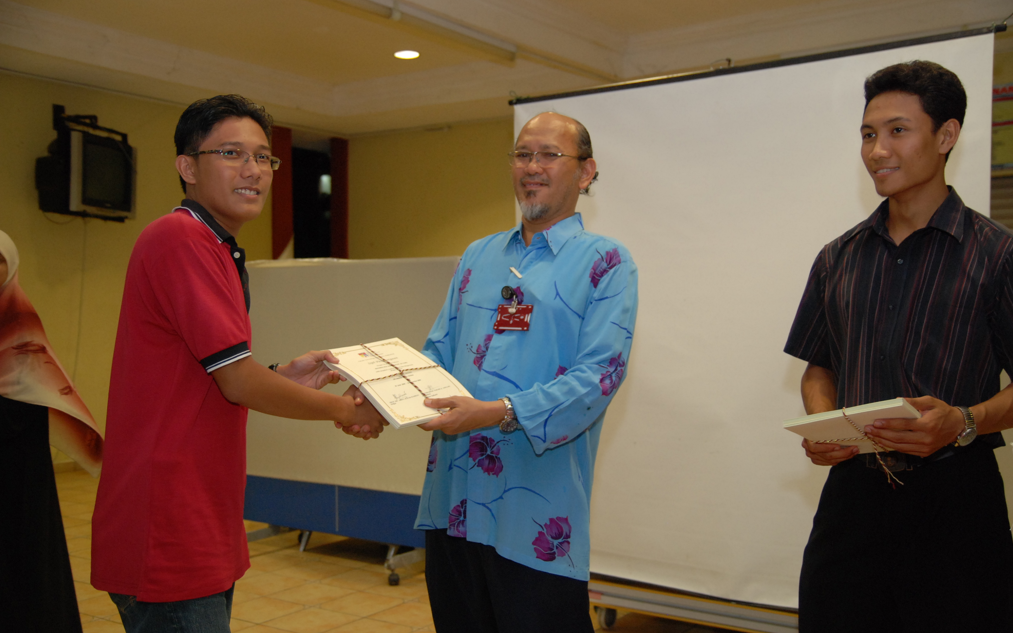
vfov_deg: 34.4
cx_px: 509
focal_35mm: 37
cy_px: 334
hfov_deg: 52.7
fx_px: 1022
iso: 500
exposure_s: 1/60
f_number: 2.8
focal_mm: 24
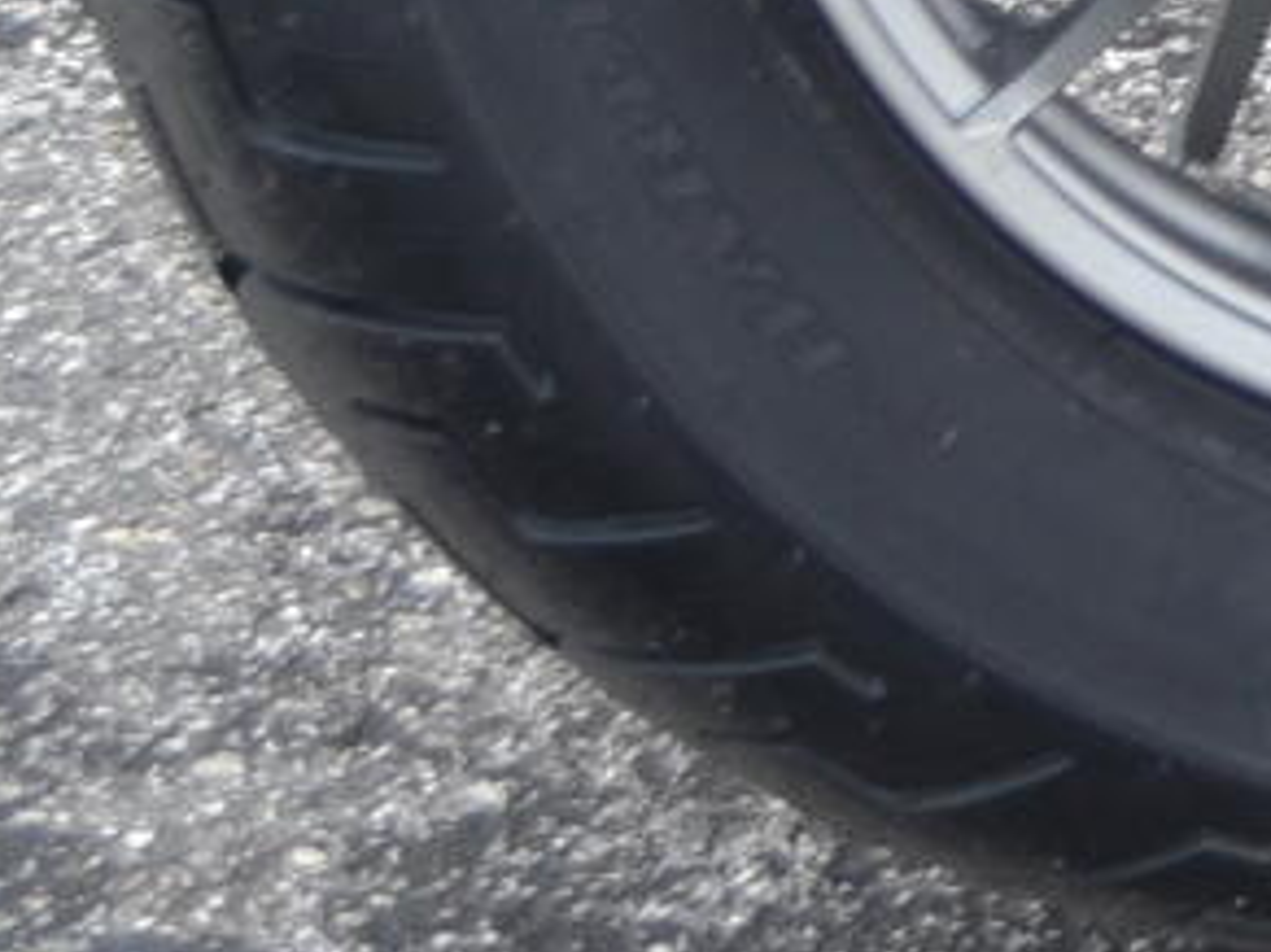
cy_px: -1932
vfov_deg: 5.8
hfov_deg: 7.4
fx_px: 8735
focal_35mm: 238
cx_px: 3717
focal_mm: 24
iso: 220
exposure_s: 1/125
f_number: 5.6
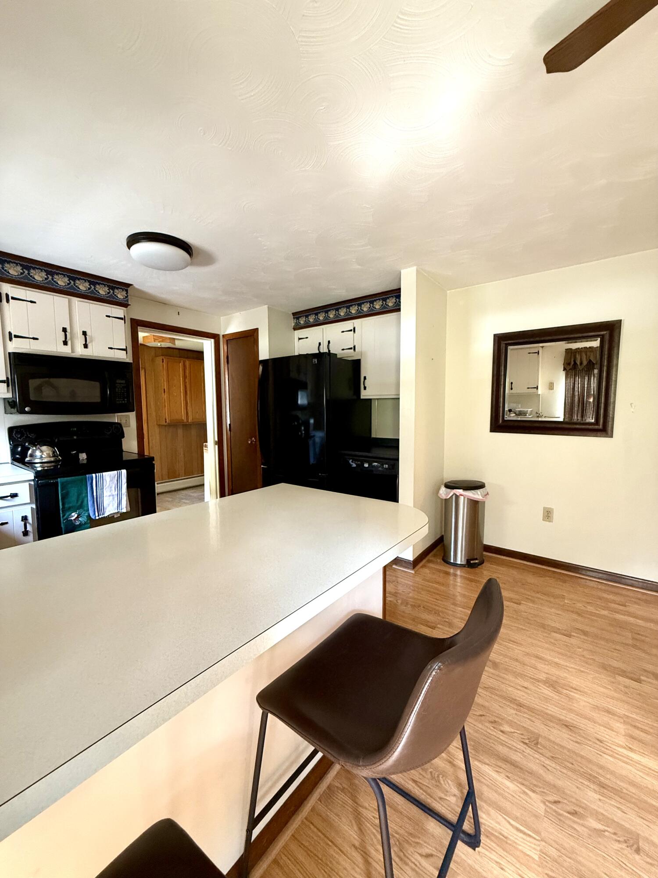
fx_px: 355
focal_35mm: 14
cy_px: 439
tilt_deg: -4.5
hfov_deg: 85.7
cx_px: 329
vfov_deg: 102.1
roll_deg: +0.0
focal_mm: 2.22
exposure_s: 1/60
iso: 500
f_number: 2.2
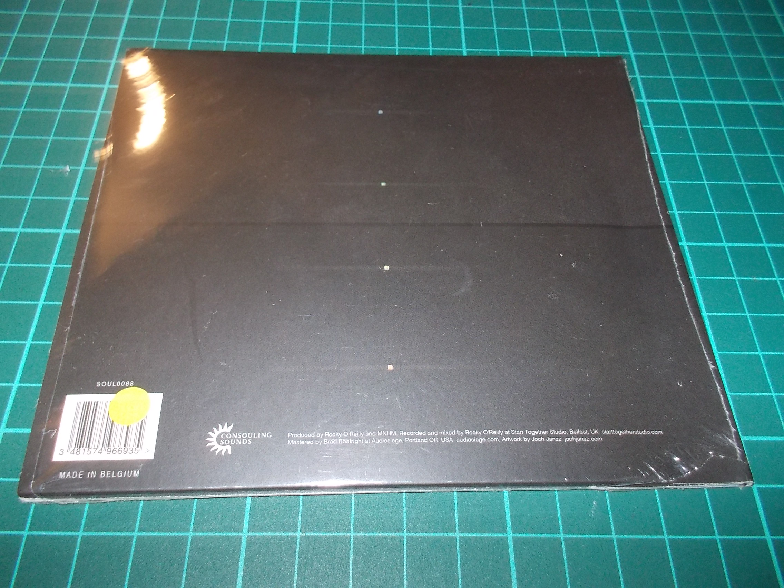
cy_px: 294
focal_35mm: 29
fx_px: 657
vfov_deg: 48.2
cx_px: 392
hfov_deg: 61.7
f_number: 3.3
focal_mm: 4.1
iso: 200
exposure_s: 1/30
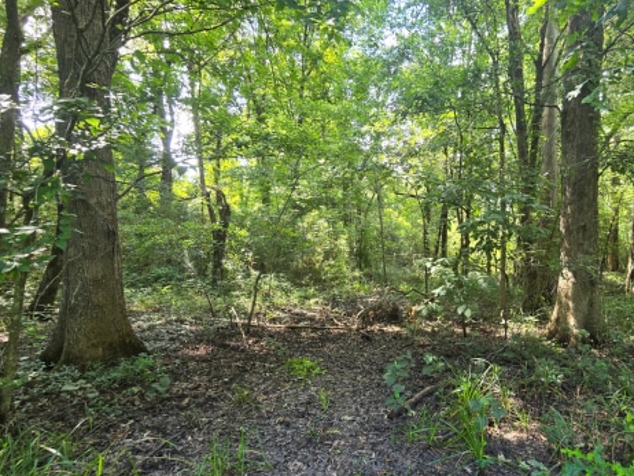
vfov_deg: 71.4
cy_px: 265
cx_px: 410
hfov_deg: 85.3
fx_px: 330
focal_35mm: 18
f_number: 2.2
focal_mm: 2.2
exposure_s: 1/120
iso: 100
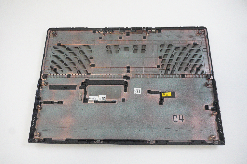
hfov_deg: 62.0
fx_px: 206
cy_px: 82
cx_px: 124
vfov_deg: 43.5
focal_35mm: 30
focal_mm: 20
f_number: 5.6
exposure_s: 1/250
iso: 6400
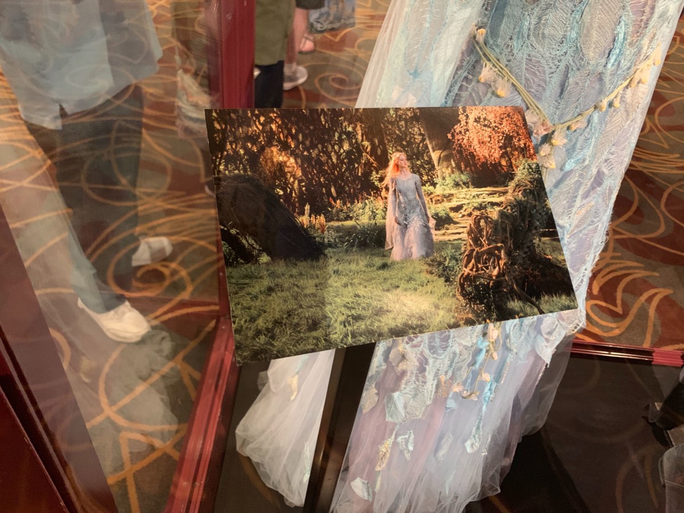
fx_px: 514
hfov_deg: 67.3
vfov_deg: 53.1
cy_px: 256
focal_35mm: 26
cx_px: 342
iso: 400
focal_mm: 4.25
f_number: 1.8
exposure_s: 1/30
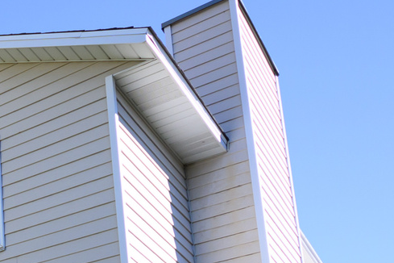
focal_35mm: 67
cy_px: 416
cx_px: -290
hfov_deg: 21.4
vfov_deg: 17.8
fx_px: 733
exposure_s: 1/800
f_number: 4.2
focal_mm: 11
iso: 250
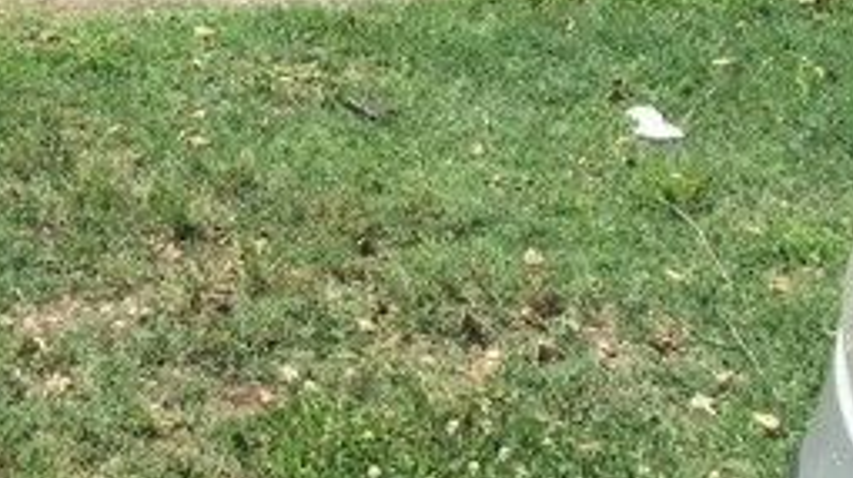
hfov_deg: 22.2
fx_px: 2079
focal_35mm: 92
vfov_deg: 11.2
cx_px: -30
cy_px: -632
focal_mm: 3.99
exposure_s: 1/1126
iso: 20
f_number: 1.8
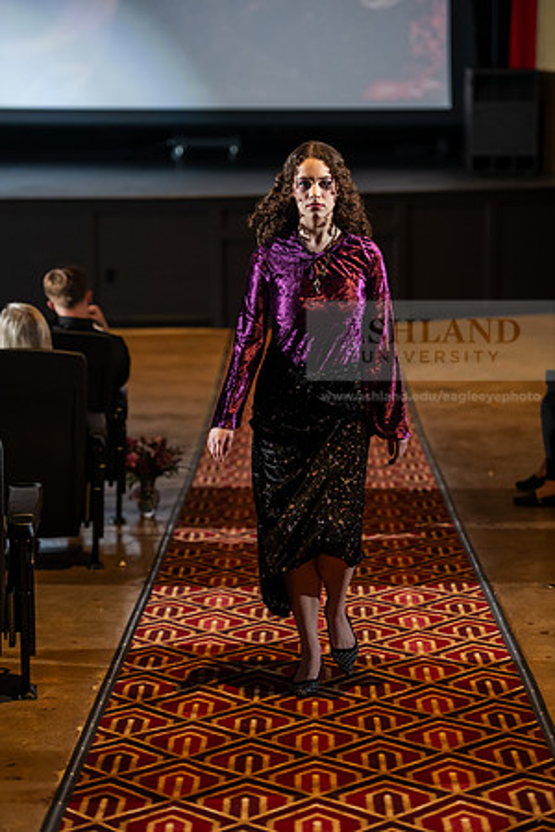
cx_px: 278
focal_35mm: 112
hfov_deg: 12.2
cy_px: 416
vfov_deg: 18.3
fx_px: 2590
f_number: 3.2
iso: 2500
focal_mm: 112
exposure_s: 1/250
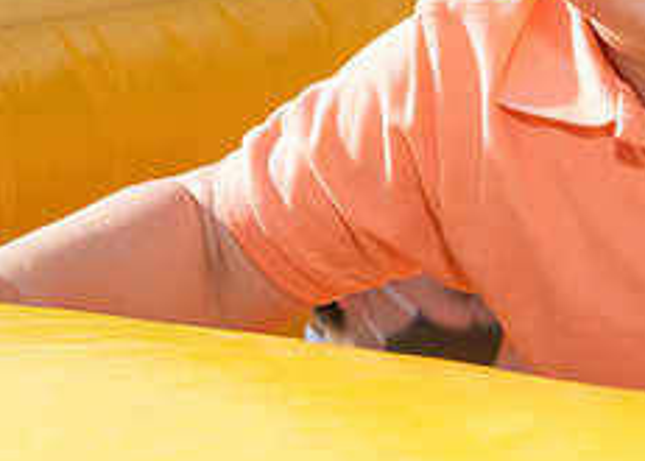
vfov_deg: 9.6
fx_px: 2711
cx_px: 359
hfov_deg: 13.6
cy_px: -108
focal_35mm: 148
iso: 400
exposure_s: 1/250
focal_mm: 31
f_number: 14
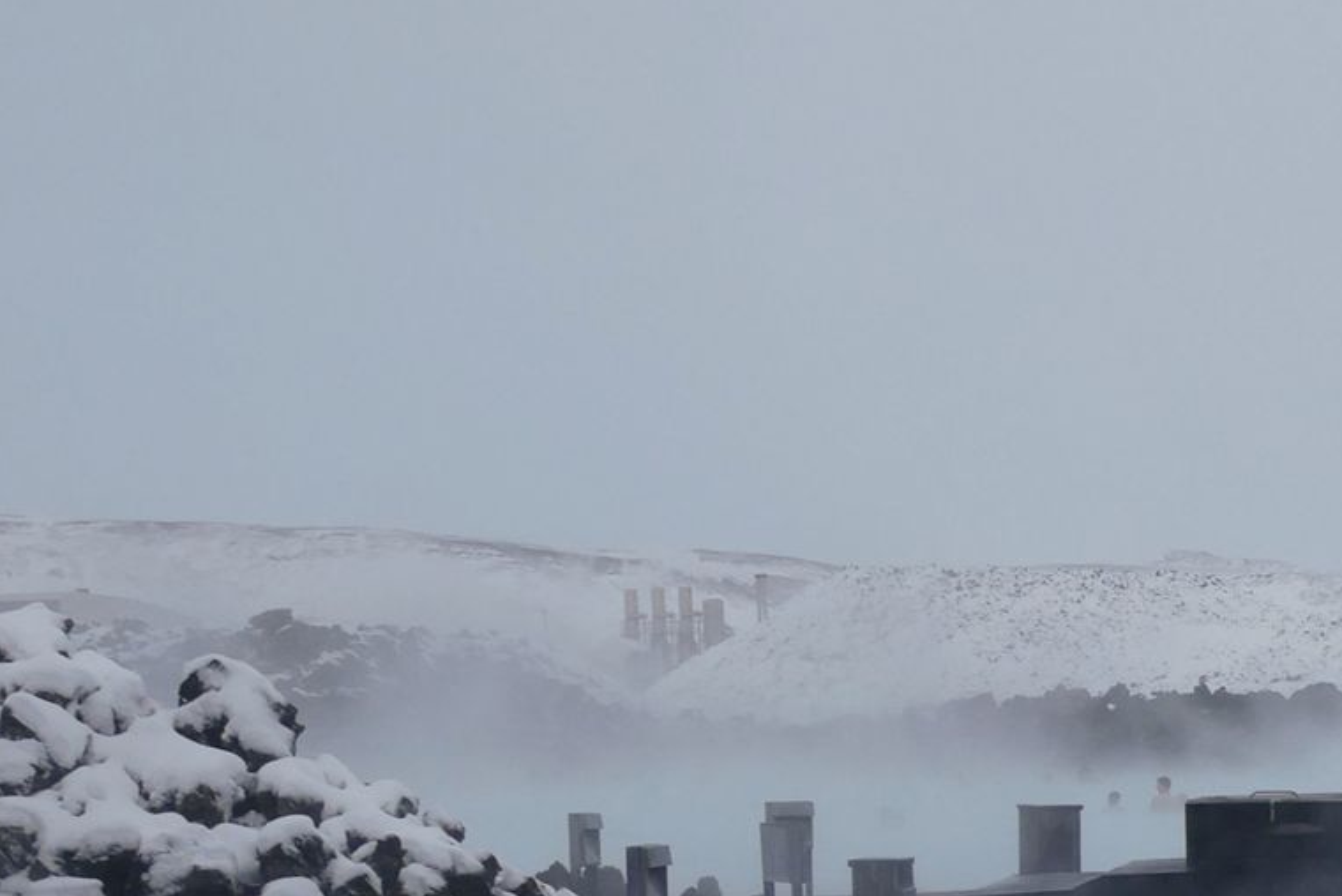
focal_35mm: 104
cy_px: 1179
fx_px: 3877
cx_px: 1722
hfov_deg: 18.4
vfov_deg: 12.7
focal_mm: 19
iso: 400
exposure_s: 1/50
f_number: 11
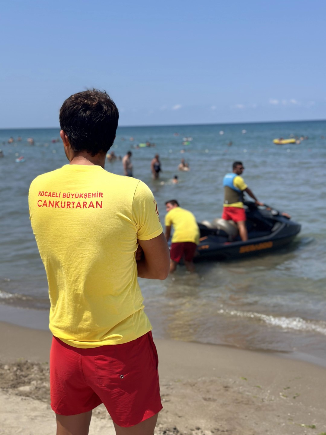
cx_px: 163
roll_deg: +1.4
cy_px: 218
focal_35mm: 48
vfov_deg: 39.7
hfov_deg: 30.3
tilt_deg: -7.5
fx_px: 603
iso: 80
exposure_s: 1/7634
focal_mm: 6.86
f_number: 1.78
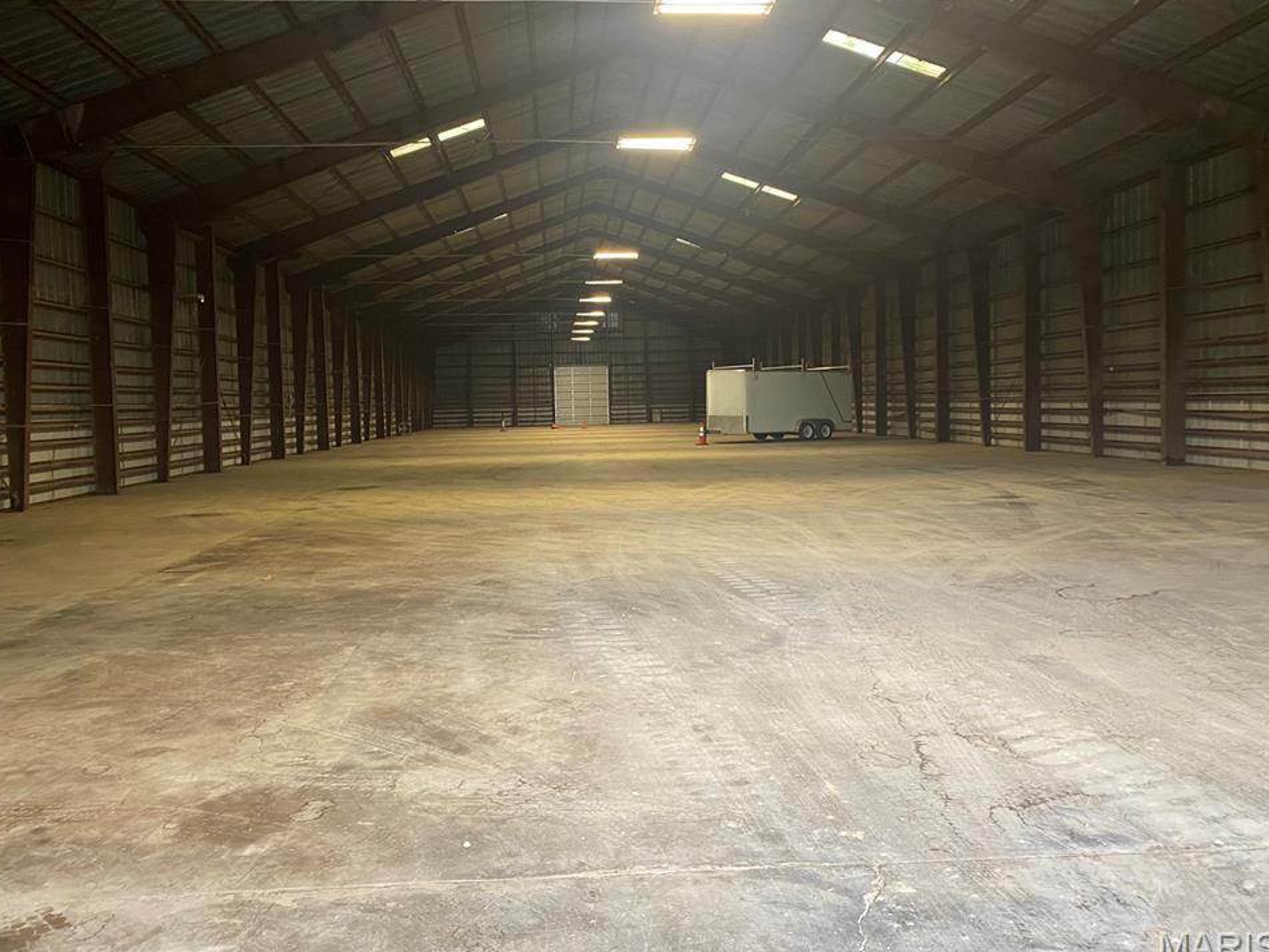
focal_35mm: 28
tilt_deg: -1.8
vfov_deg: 49.7
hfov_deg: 63.4
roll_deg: +1.9
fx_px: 1026
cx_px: 608
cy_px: 462
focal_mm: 4.25
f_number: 1.8
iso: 250
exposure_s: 1/60
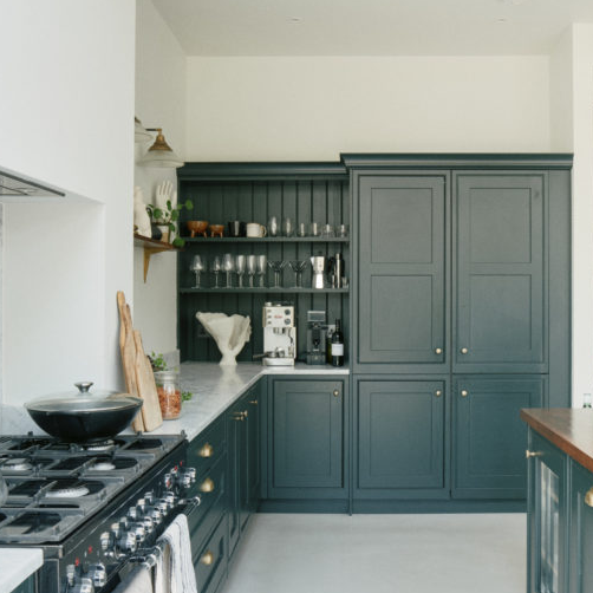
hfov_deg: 42.6
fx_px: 756
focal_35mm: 39
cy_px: 299
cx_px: 361
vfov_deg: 42.8
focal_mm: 20
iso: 160
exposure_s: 1/2
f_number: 11
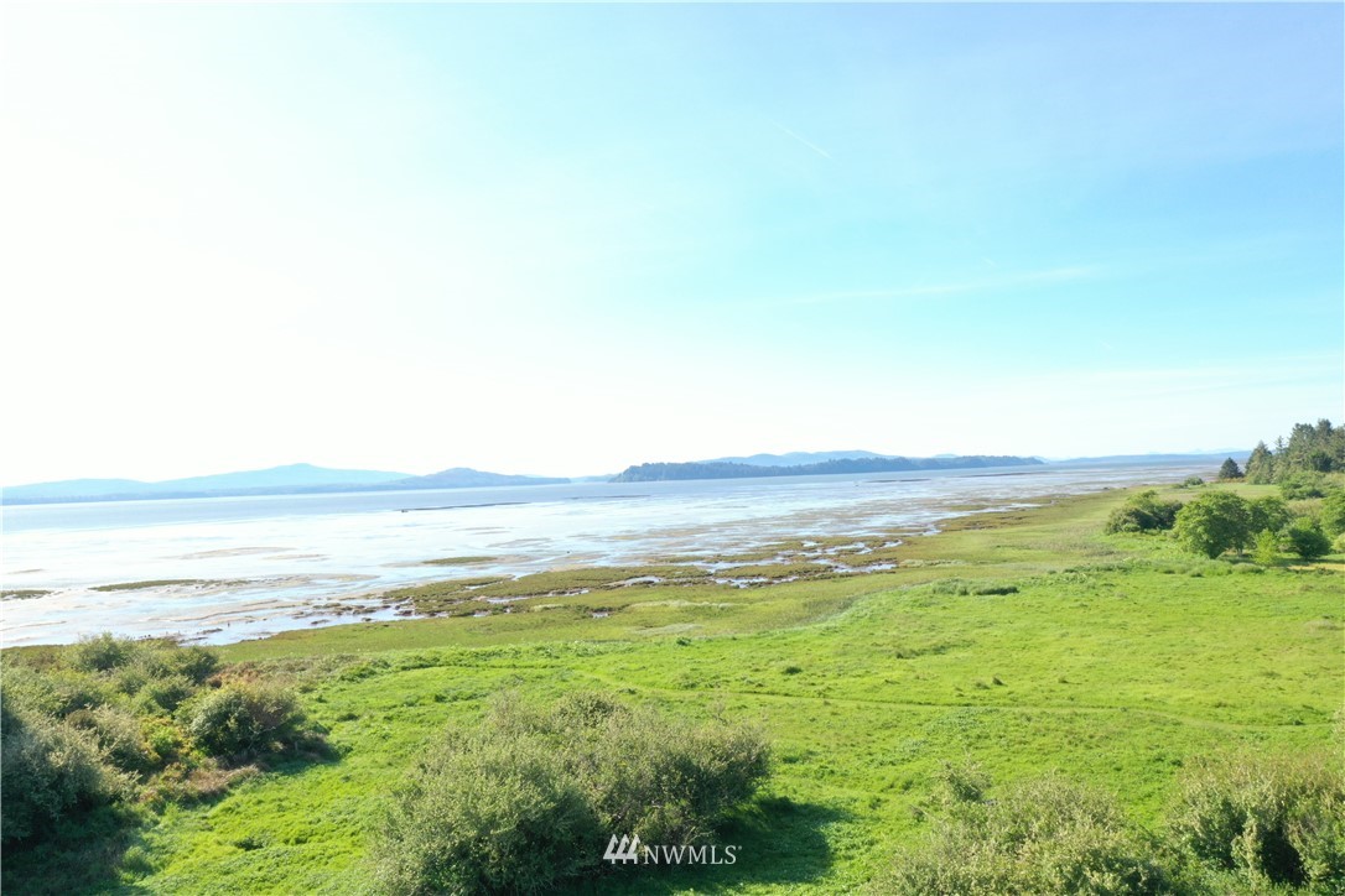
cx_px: 672
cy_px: 448
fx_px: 1046
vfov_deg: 46.4
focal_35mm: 28
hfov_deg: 65.5
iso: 100
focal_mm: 10.26
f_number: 11
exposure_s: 1/50
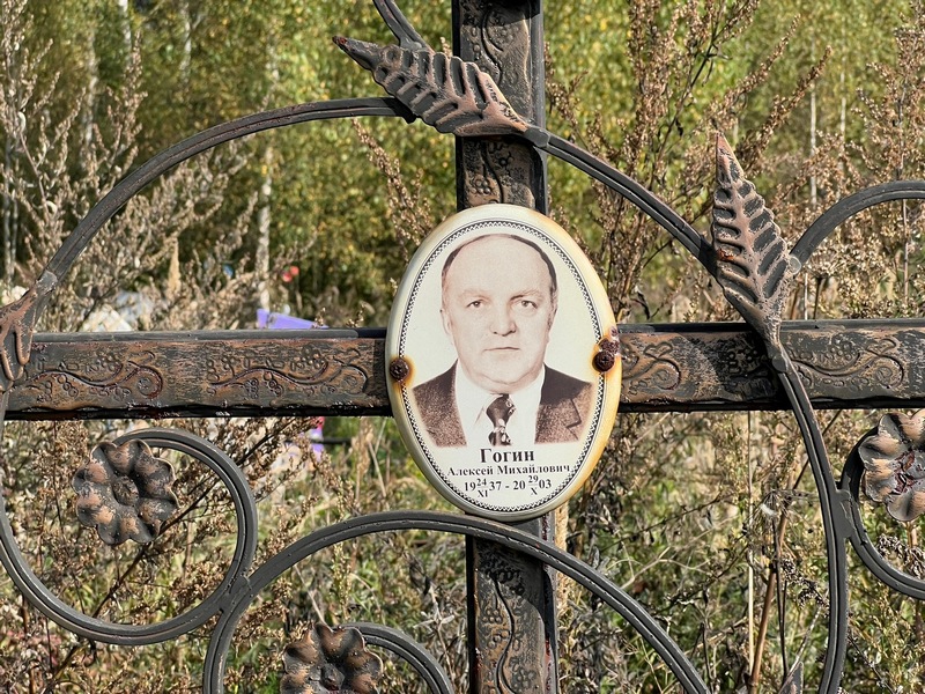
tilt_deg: -0.9
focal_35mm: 77
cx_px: 462
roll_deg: -0.8
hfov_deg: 25.3
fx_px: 2058
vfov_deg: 19.1
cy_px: 347
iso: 32
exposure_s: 1/911
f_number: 2.8
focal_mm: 9
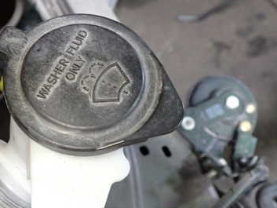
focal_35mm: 51
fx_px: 408
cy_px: 82
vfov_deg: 28.5
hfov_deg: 36.8
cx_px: 79
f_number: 2.3
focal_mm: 5.4
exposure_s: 1/30
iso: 500
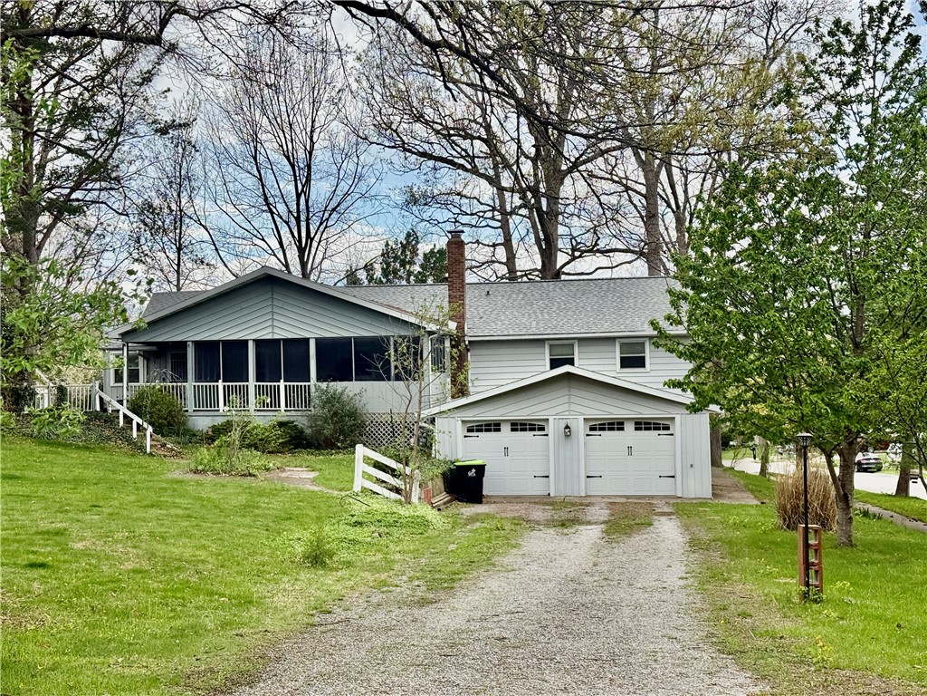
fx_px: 1285
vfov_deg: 30.3
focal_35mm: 48
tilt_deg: +2.6
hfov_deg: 39.7
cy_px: 348
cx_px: 464
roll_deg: +0.6
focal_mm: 6.76
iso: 64
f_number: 1.78
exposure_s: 1/3378
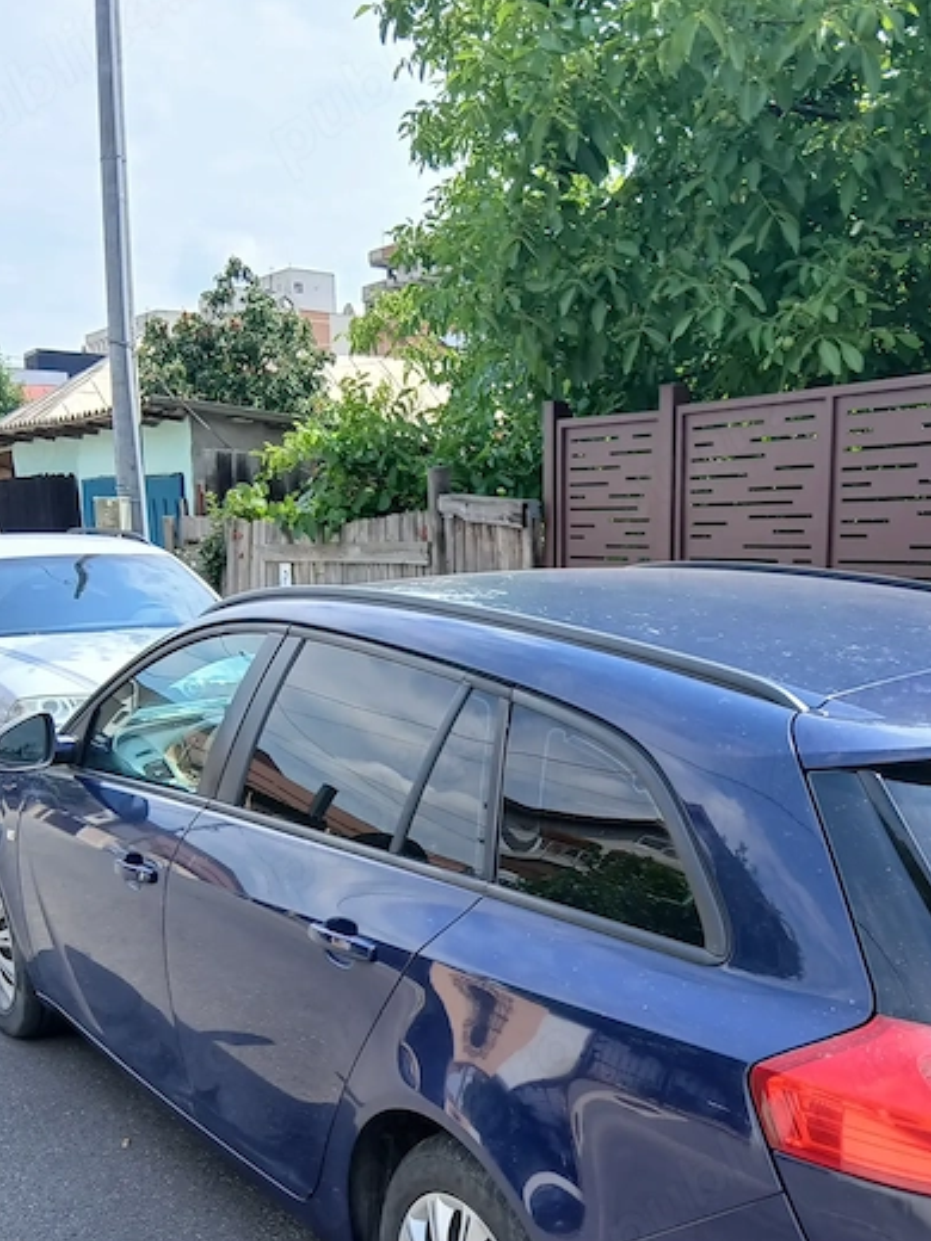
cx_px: 590
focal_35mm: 40
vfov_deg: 45.9
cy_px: 857
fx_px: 1434
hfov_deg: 35.7
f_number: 1.8
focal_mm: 3.98
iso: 20
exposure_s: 1/193
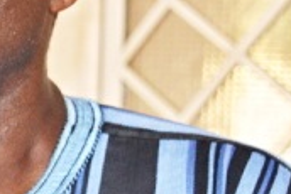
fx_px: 1715
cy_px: 60
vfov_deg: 6.5
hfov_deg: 9.5
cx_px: -71
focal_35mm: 212
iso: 1000
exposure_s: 1/60
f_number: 4.8
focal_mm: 38
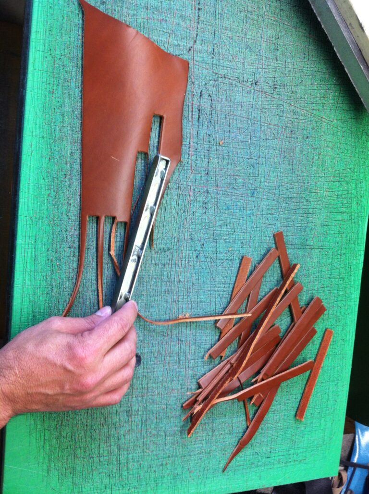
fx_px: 499
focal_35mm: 35
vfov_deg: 52.7
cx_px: 184
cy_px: 247
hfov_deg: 40.6
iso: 80
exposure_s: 1/60
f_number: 2.8
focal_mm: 3.85
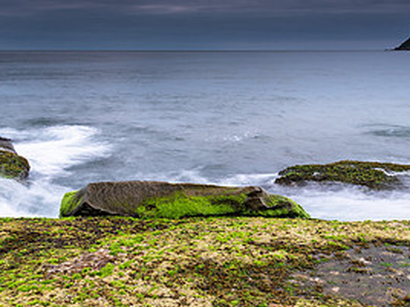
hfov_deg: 38.1
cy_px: 69
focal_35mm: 50
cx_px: 167
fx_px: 592
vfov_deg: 28.6
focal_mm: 24
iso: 200
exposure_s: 1.6
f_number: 8
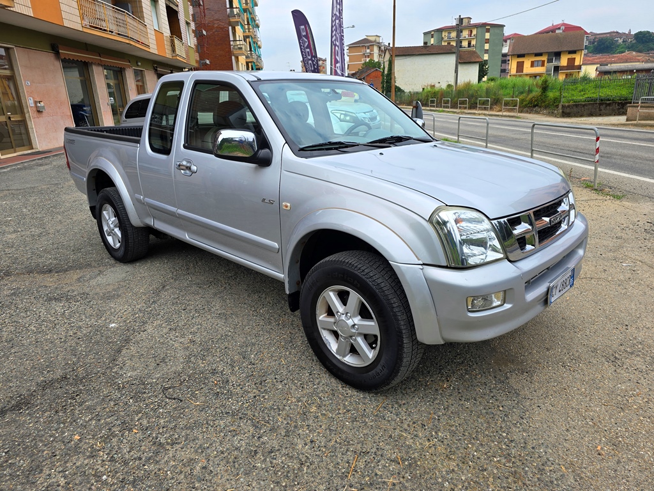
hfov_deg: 73.9
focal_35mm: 23
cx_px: 327
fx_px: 435
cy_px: 246
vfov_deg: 58.9
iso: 12
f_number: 1.7
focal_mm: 6.3
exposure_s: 1/270
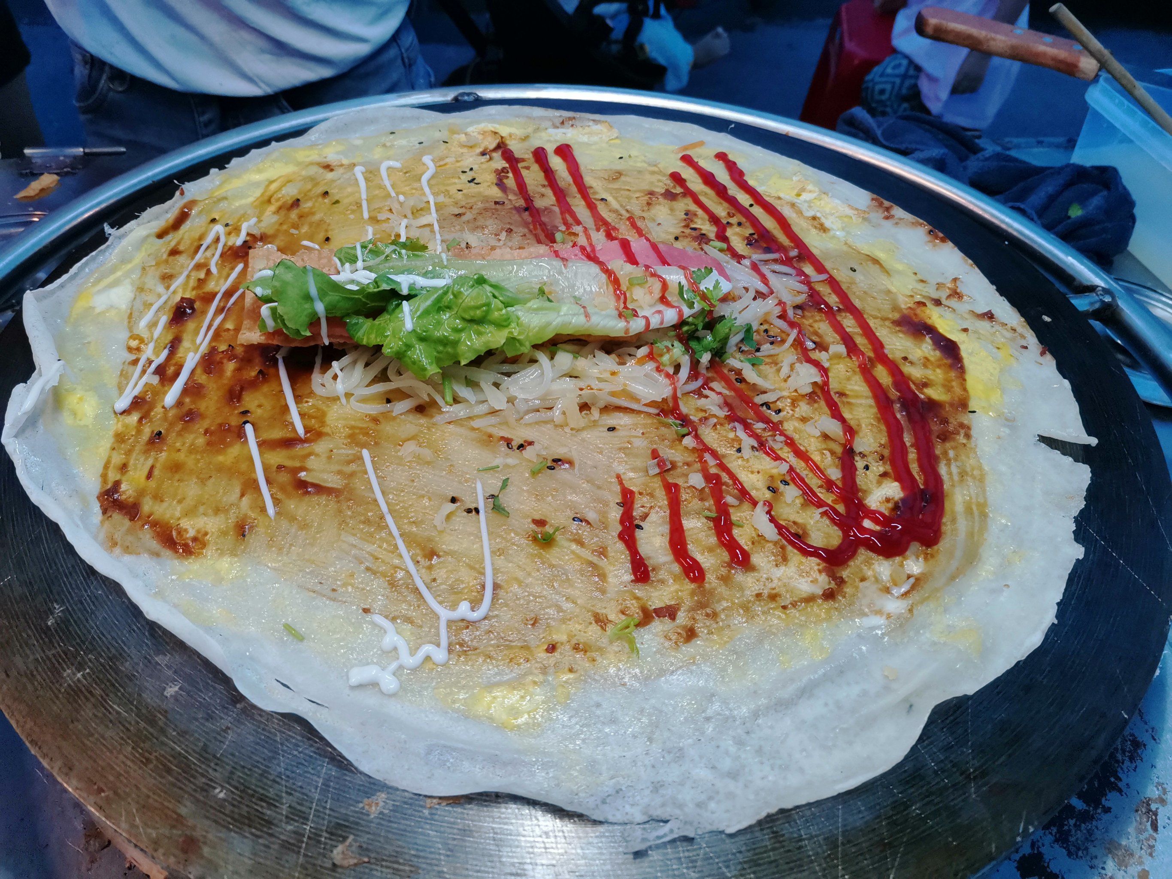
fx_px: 880
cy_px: 440
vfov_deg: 53.1
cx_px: 586
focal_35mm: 26
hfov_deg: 67.3
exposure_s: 1/100
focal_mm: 4.75
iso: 200
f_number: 1.8
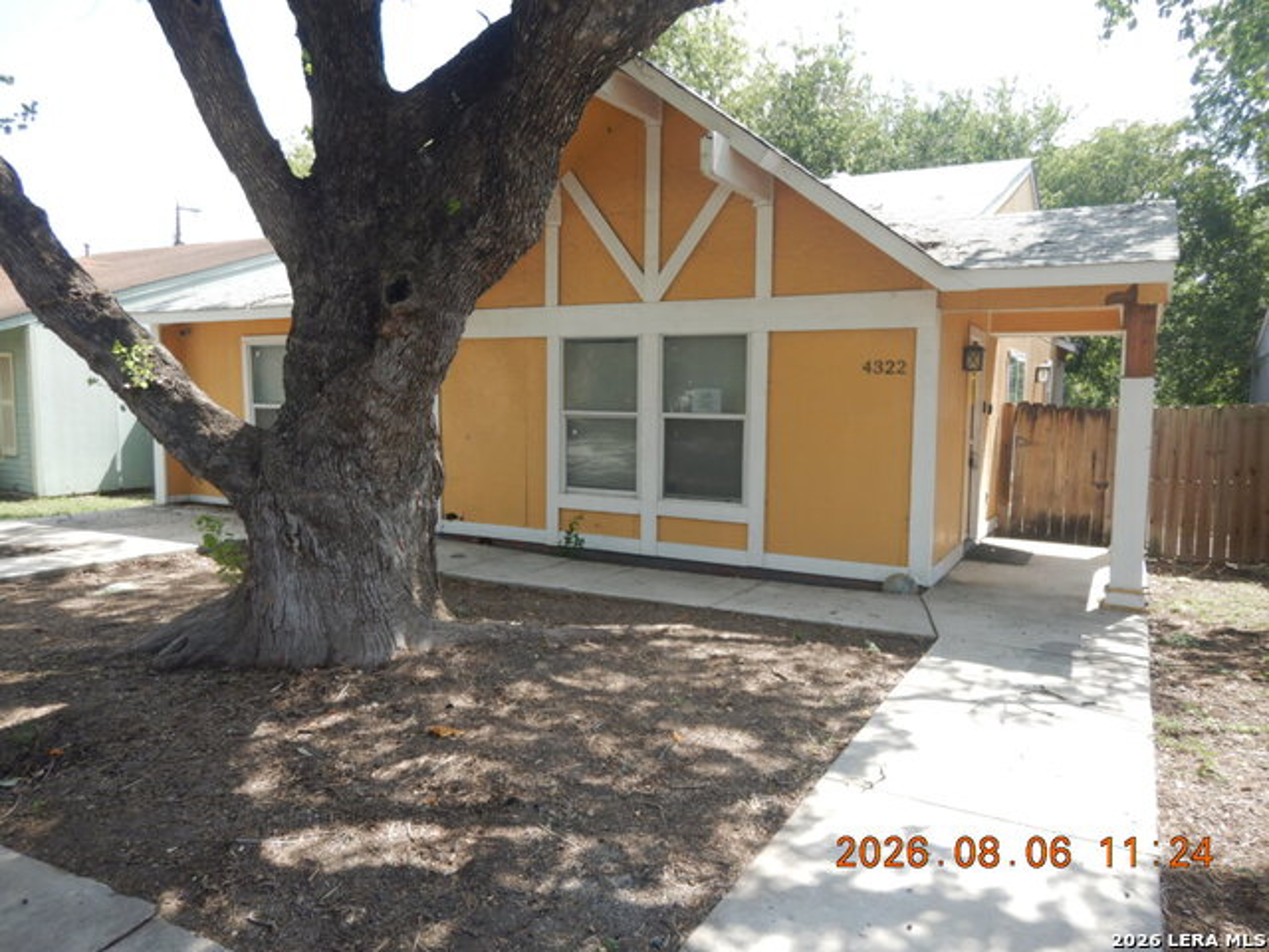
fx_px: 880
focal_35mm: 24
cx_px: 634
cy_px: 476
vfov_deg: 56.8
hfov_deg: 71.6
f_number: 2.8
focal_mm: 4.3
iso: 125
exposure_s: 1/500
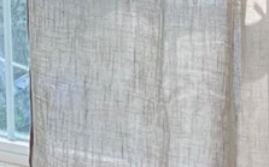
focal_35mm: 198
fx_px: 1450
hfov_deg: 9.7
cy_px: -42
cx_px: -320
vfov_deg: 6.6
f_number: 1.6
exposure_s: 1/120
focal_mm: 5.1
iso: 64
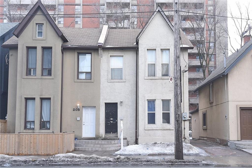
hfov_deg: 54.4
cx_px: 126
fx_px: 245
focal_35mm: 35
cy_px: 84
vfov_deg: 37.8
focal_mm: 35
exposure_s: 1/250
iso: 500
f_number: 8
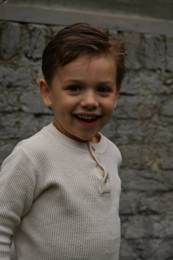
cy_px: 130
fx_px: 865
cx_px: 86
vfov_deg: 17.1
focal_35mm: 120
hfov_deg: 11.4
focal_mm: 120
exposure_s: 1/500
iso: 400
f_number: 6.3
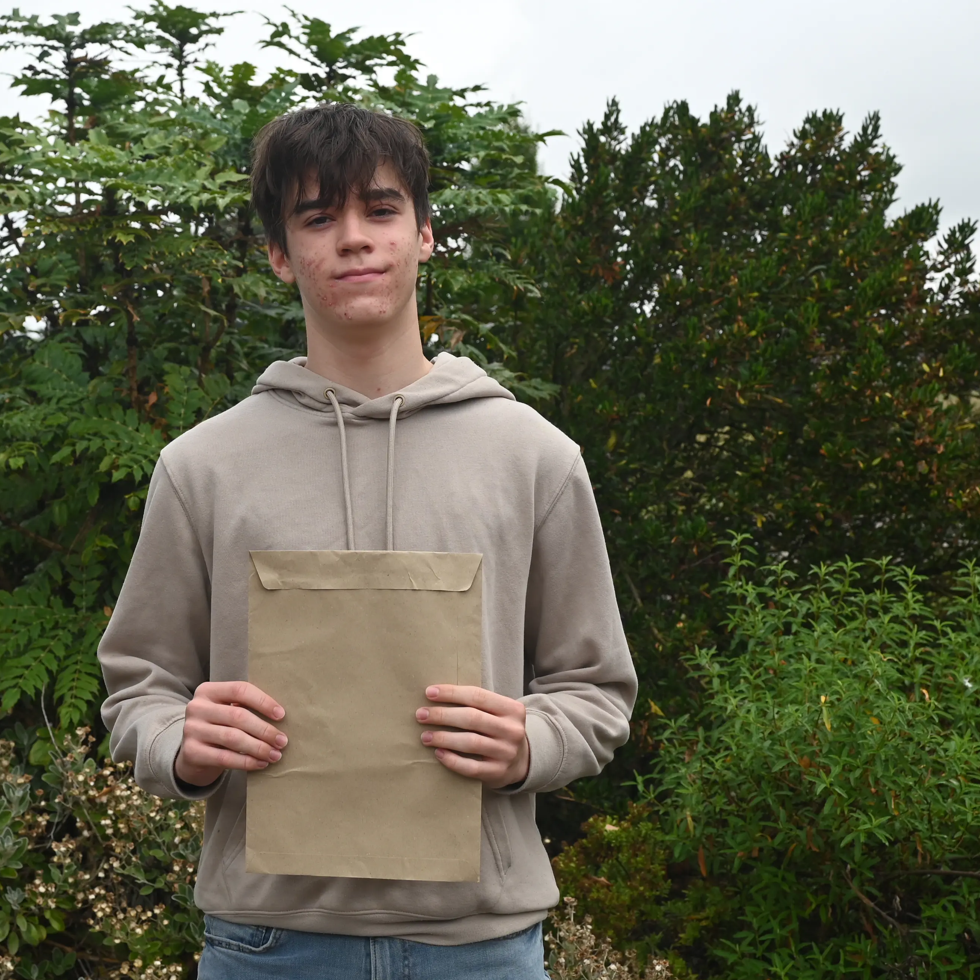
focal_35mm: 67
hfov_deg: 25.5
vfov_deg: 25.7
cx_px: 286
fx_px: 2146
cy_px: 492
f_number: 5.6
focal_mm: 35
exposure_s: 1/250
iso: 140
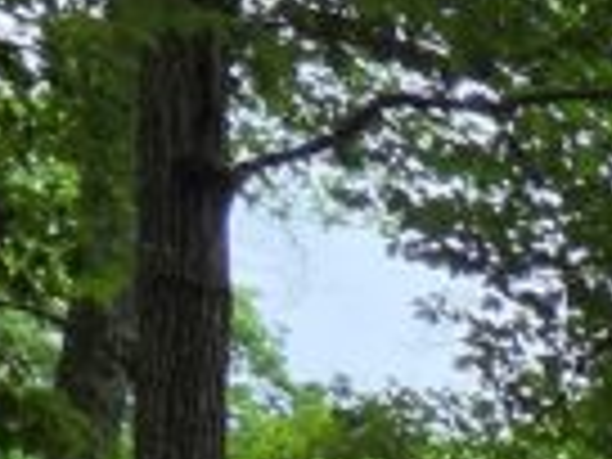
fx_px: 1803
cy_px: 1107
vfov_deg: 11.8
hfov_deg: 13.3
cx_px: 1541
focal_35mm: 102
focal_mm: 2.2
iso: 100
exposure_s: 1/1659
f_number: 2.2
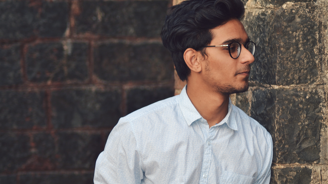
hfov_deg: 12.6
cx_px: 158
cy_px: 118
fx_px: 1487
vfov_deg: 7.1
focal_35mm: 171
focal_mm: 92
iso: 100
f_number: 4
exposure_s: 1/60
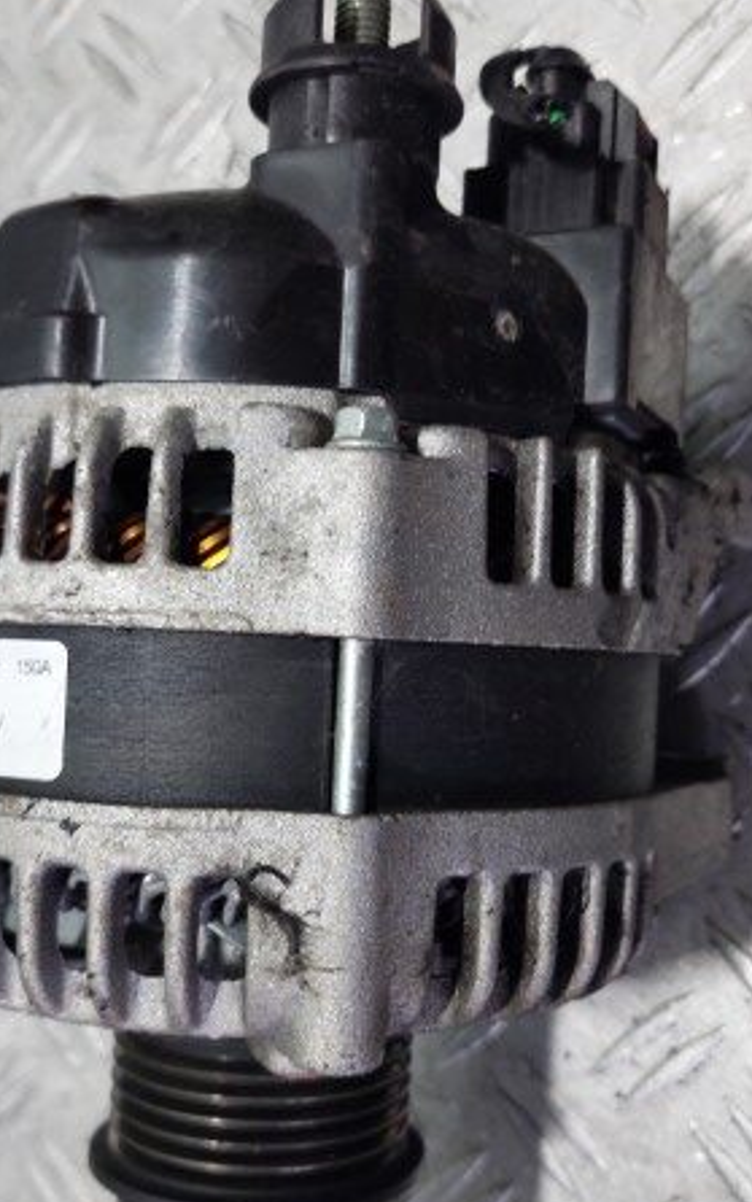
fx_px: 1245
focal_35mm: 38
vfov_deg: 51.4
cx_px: 377
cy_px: 682
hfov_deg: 33.6
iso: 50
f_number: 1.8
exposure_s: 1/50
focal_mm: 5.23
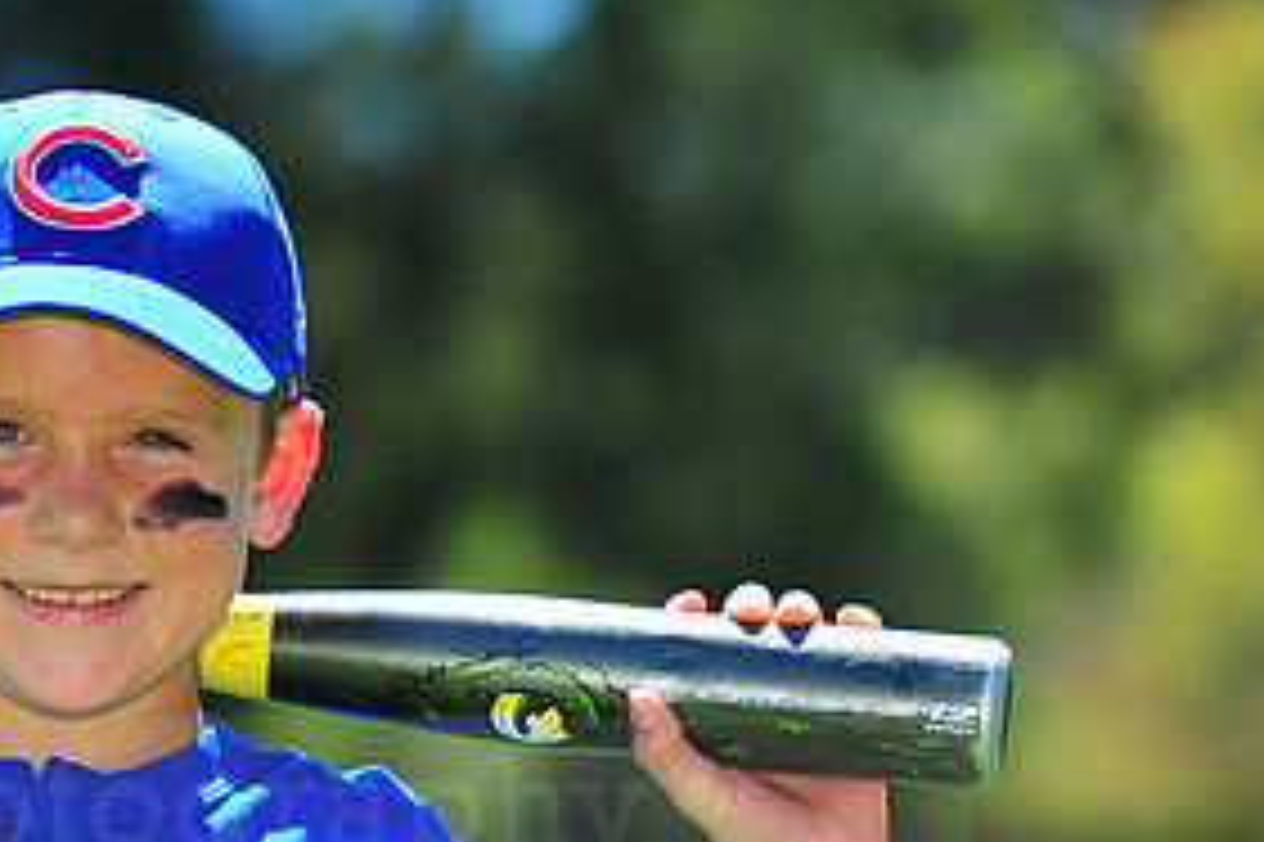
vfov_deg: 3.7
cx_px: 99
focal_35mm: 372
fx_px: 13053
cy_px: 774
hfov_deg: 5.5
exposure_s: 1/800
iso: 200
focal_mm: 180
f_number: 5
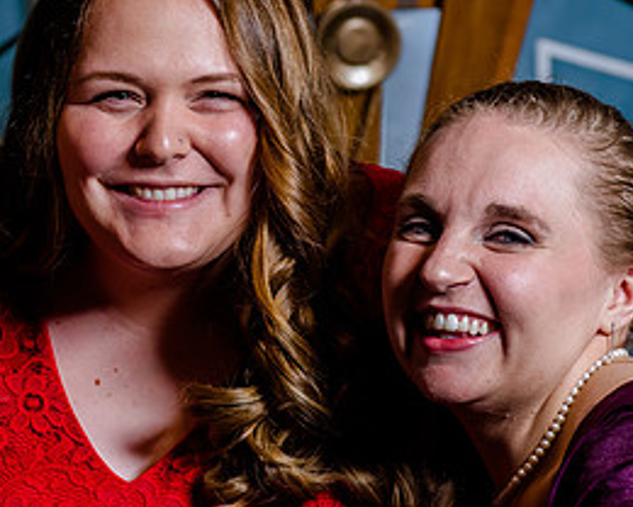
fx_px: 3297
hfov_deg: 10.9
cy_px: 304
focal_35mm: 176
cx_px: 124
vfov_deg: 8.8
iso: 400
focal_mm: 62
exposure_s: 1/125
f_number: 4
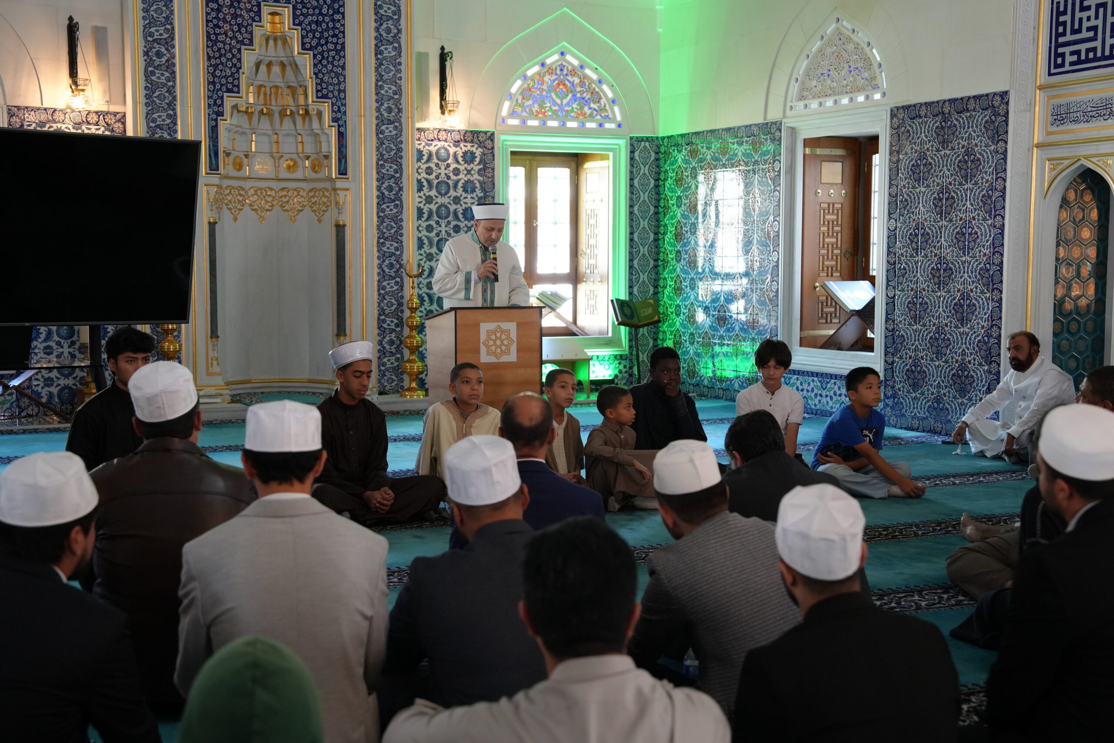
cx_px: 557
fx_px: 1578
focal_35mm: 51
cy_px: 372
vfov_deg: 26.5
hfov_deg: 38.9
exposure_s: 1/160
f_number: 4
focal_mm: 51
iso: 2500
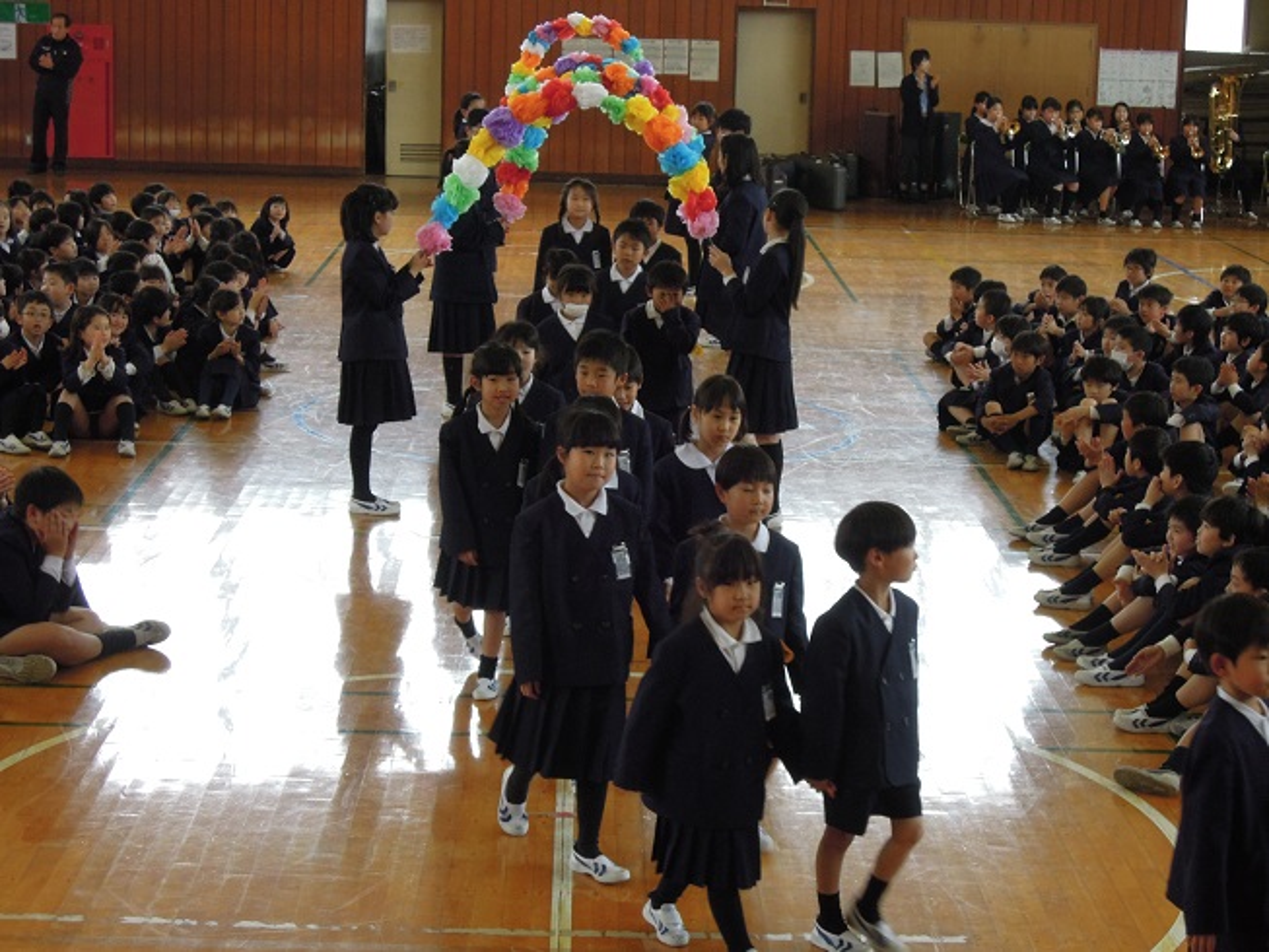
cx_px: 634
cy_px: 476
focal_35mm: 77
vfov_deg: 19.1
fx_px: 2823
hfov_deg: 25.3
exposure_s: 1/80
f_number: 4.7
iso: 400
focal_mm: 13.8
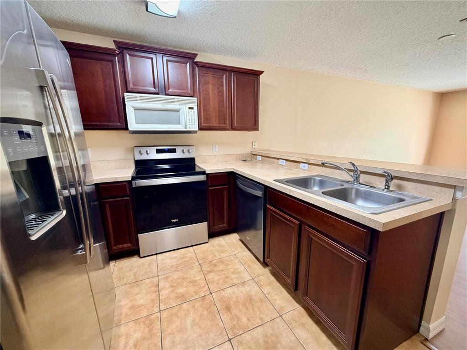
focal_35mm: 14
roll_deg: +0.6
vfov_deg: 85.7
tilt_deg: -11.9
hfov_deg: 102.1
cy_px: 175
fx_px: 189
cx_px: 234
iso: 250
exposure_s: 1/60
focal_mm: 2.22
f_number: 2.2
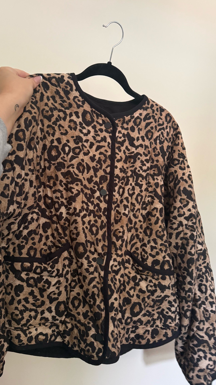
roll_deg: -6.1
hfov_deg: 42.8
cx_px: 91
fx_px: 275
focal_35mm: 27
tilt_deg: +9.5
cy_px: 197
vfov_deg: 69.8
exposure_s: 1/40
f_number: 1.78
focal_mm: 6.76
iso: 1000
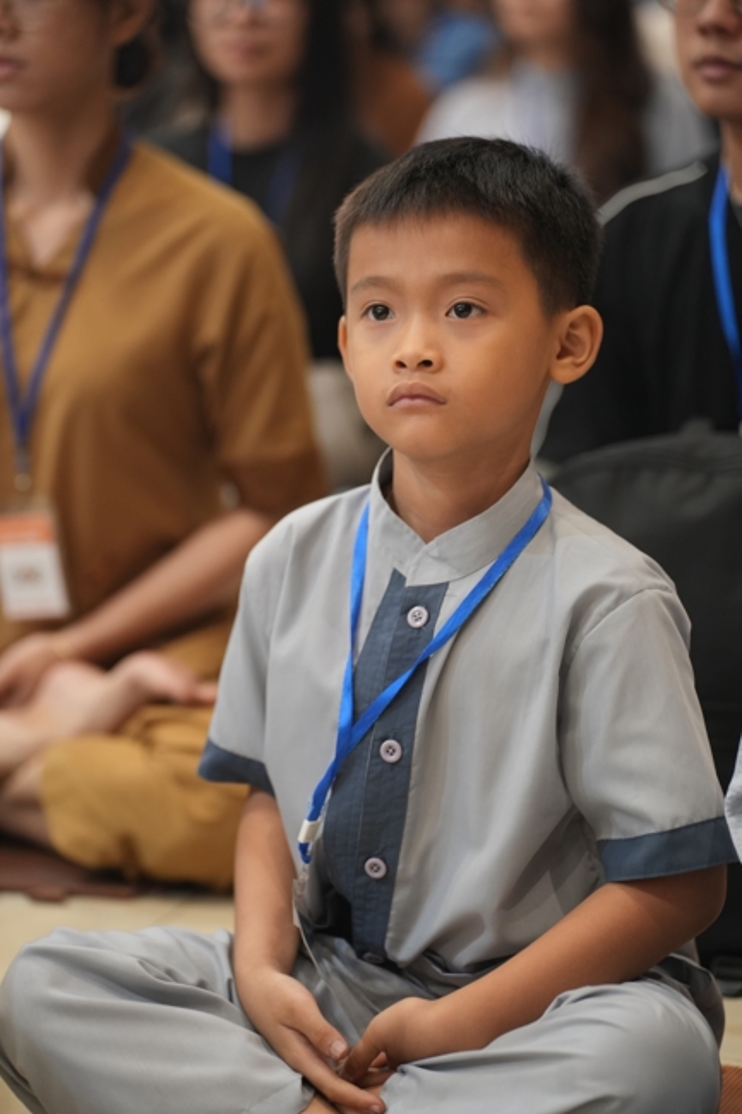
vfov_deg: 18.6
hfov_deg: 12.4
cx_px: 371
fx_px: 3402
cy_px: 557
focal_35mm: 110
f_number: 2.8
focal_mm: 110
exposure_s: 1/100
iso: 2000
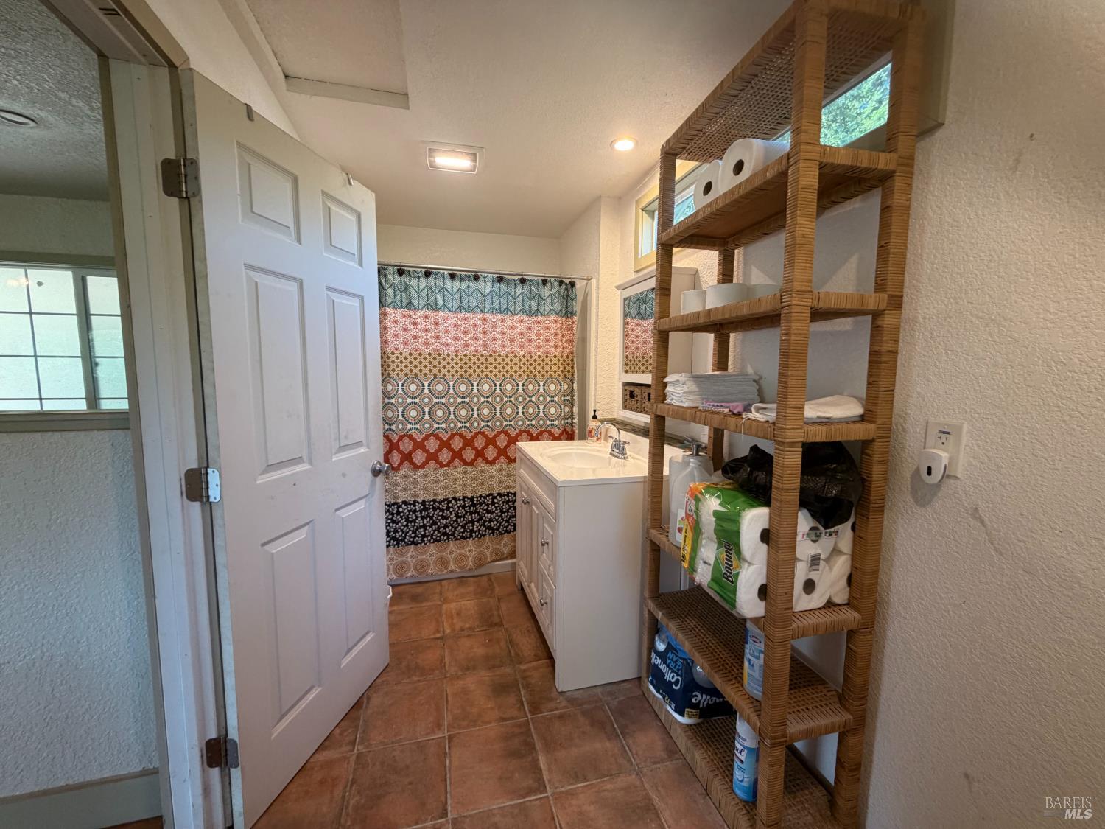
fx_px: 447
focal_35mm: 14
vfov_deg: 85.7
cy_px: 414
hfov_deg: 102.1
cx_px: 552
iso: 200
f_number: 2.2
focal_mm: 2.22
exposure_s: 1/60
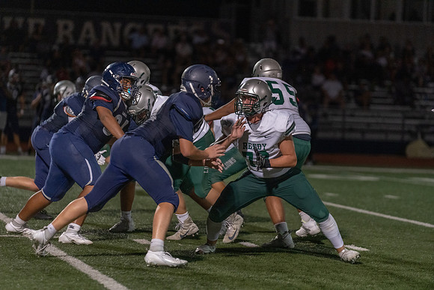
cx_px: 217
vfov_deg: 6.9
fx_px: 2412
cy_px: 145
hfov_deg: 10.3
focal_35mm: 200
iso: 6400
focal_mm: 200
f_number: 3.2
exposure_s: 1/1000
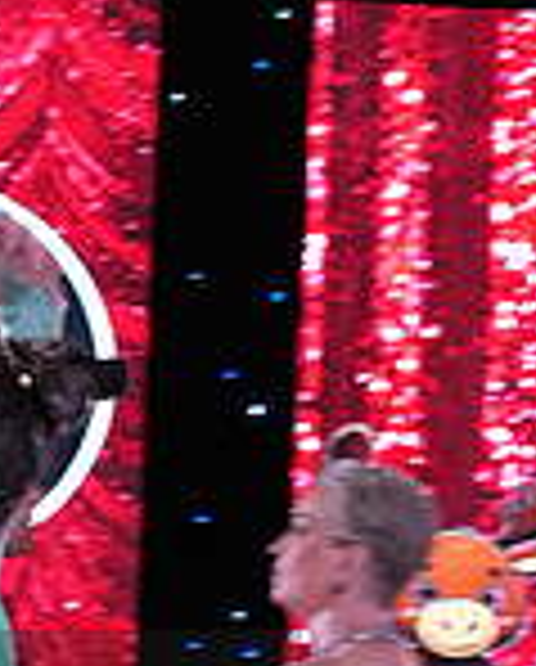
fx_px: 5298
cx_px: -318
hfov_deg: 5.7
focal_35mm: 268
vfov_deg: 7.1
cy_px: 783
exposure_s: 1/250
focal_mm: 73
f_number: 5
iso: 2500
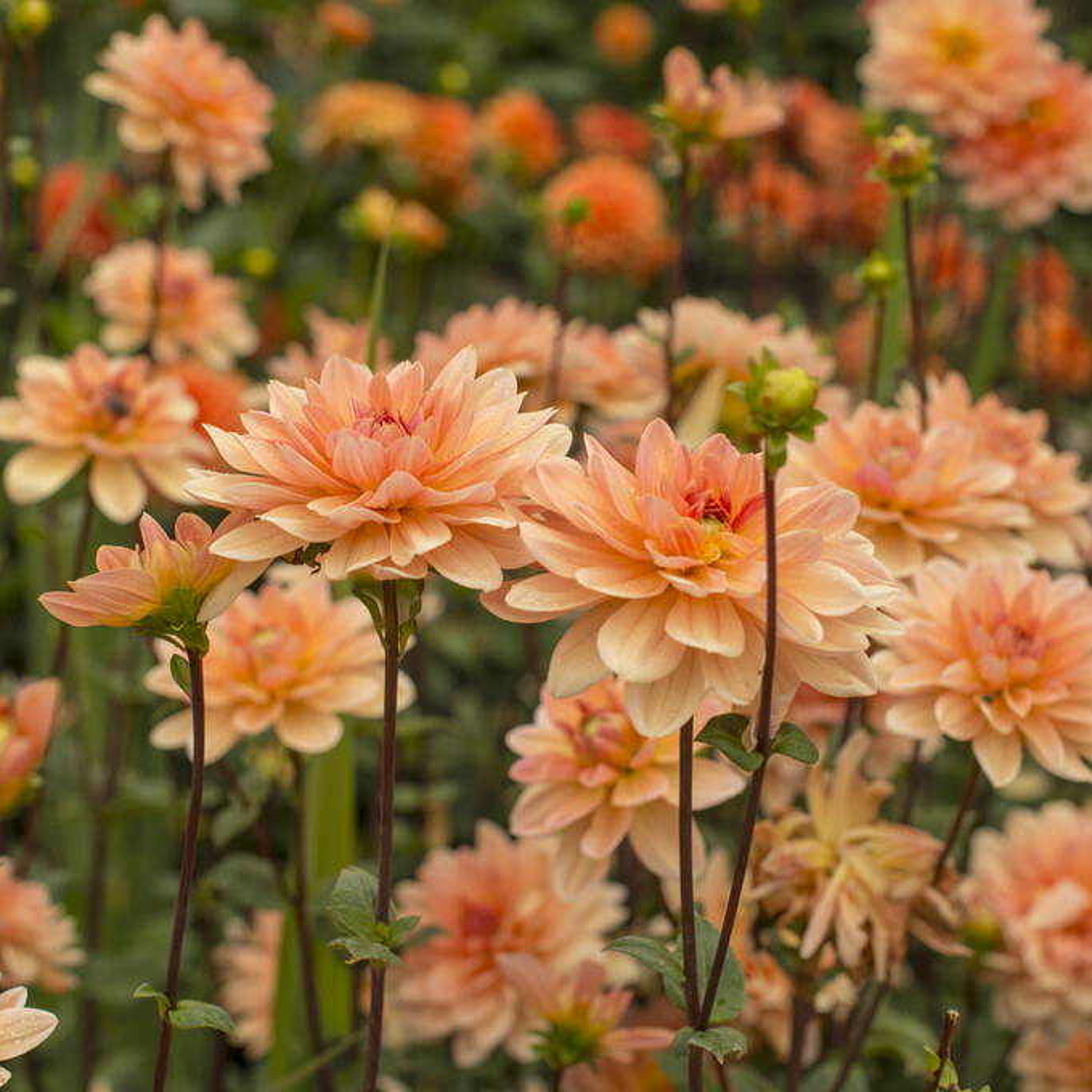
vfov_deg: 26.9
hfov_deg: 26.9
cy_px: 552
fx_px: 2284
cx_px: 547
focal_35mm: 64
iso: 400
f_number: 5.6
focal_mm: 50
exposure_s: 1/2500
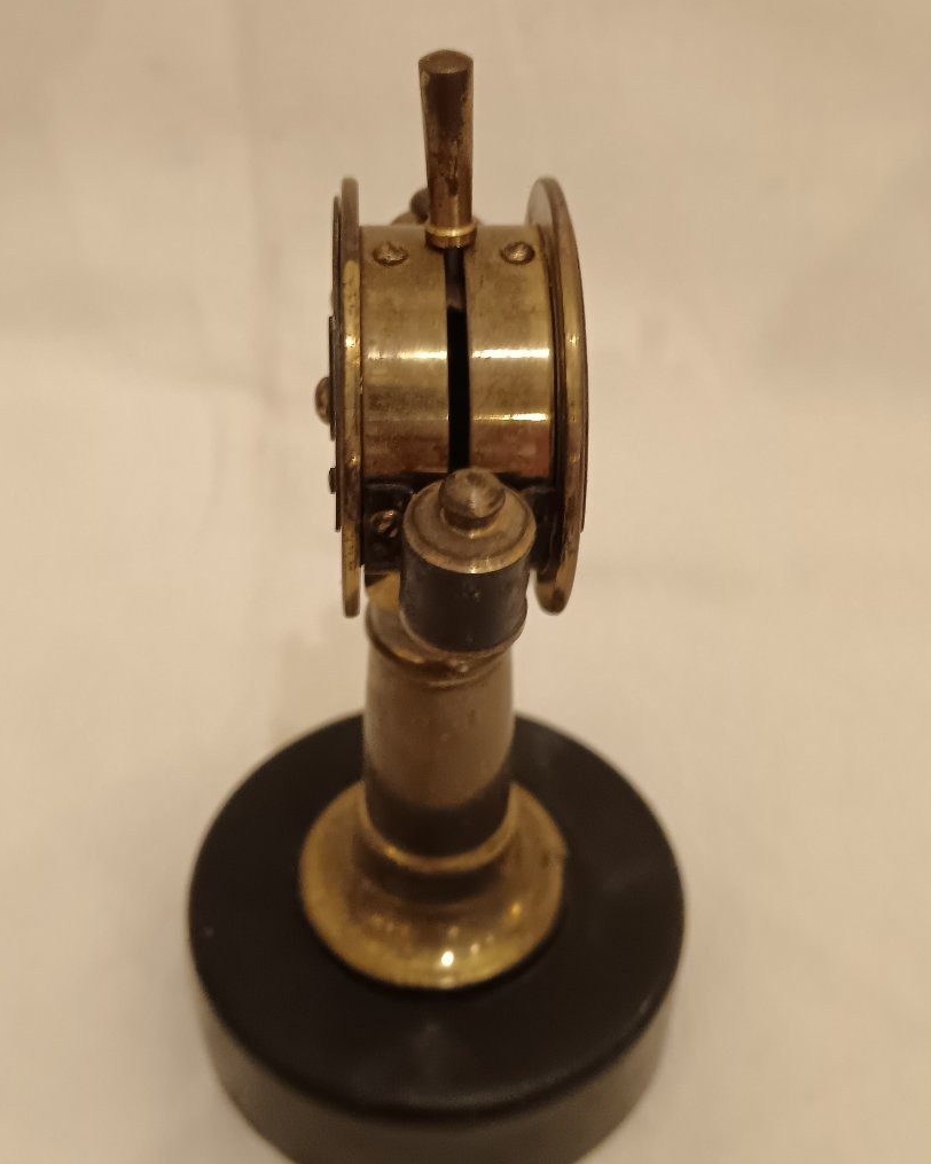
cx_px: 440
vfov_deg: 41.1
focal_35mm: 45
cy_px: 515
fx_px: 1550
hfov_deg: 33.4
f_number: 1.9
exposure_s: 1/25
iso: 1284
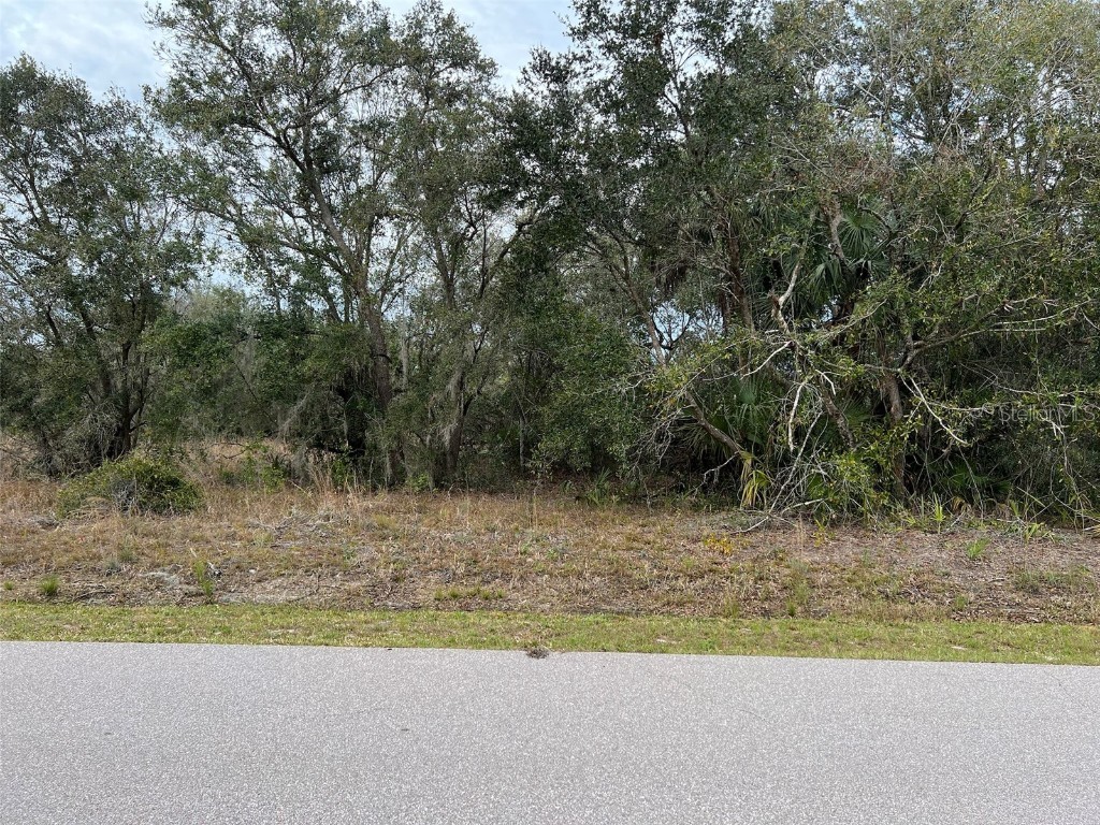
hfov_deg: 67.3
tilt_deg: +1.5
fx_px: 826
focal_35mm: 26
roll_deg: +0.0
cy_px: 412
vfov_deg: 53.1
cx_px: 550
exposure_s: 1/718
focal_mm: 5.7
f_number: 1.5
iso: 50
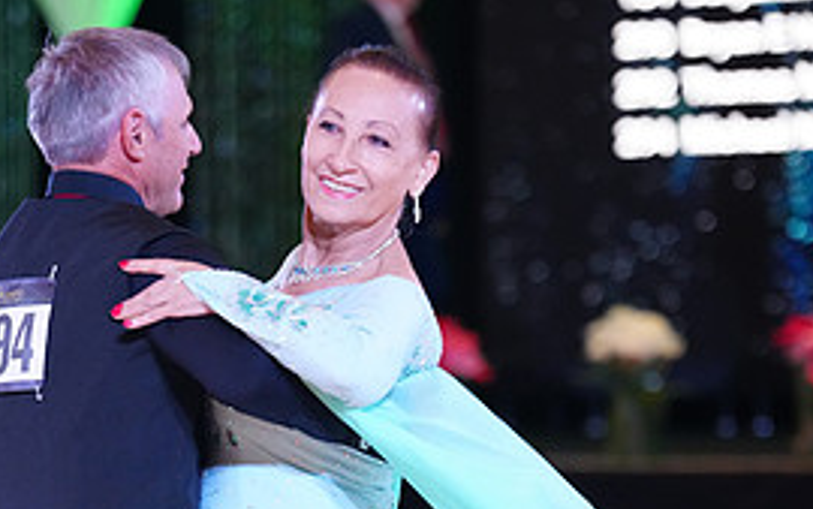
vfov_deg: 4.5
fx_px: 6450
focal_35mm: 291
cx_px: 348
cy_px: 654
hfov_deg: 7.2
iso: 5000
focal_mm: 133
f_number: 2.8
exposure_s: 1/400
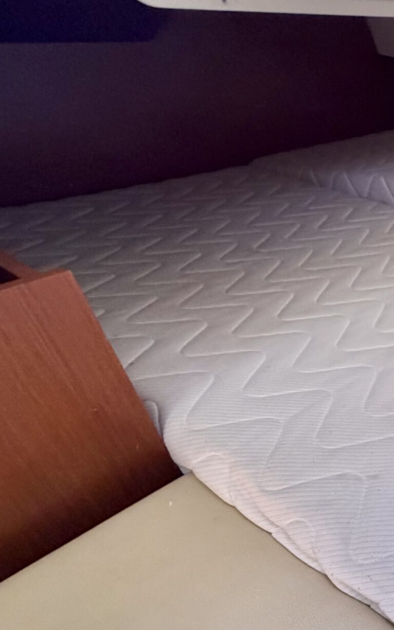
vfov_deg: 61.0
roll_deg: -2.6
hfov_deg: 29.0
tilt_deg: -35.6
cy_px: 358
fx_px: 532
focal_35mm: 31
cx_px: 563
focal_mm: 2.22
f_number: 2.2
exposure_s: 1/65
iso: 320
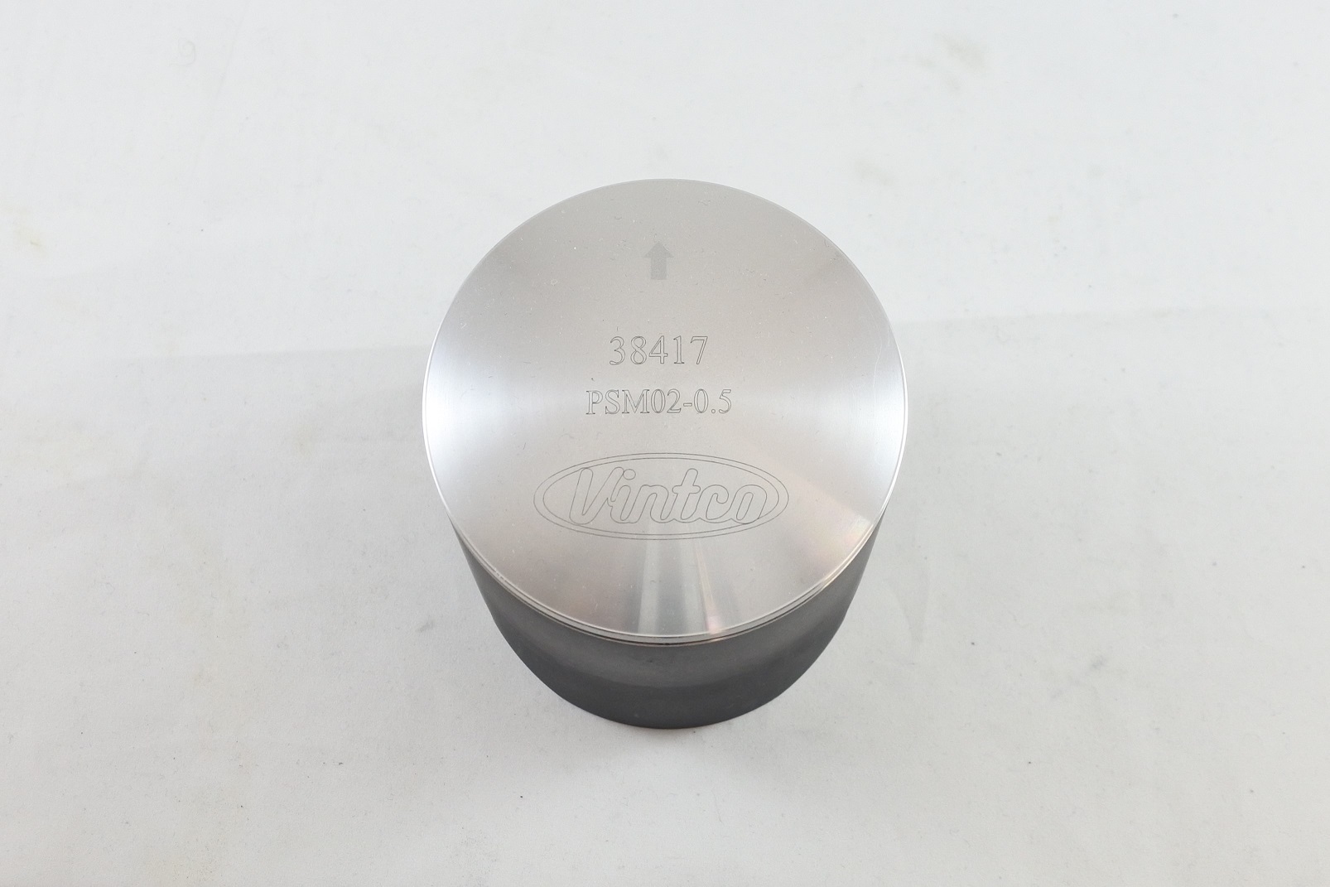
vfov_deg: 43.6
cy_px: 444
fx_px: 1108
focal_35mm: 30
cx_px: 665
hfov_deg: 61.9
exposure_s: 1/160
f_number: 3.8
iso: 400
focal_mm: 11.2
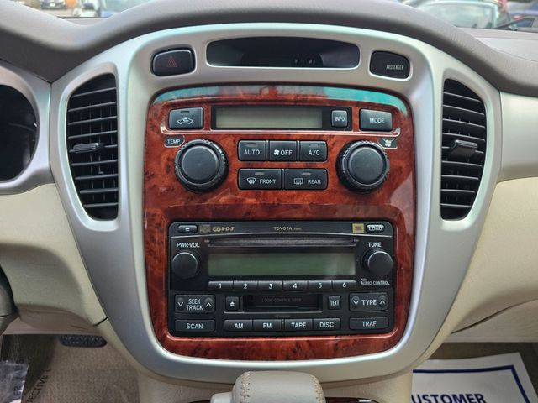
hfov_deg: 73.9
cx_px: 269
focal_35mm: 23
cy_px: 202
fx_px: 357
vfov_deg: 58.9
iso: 125
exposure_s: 1/180
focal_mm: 6.3
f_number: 1.7
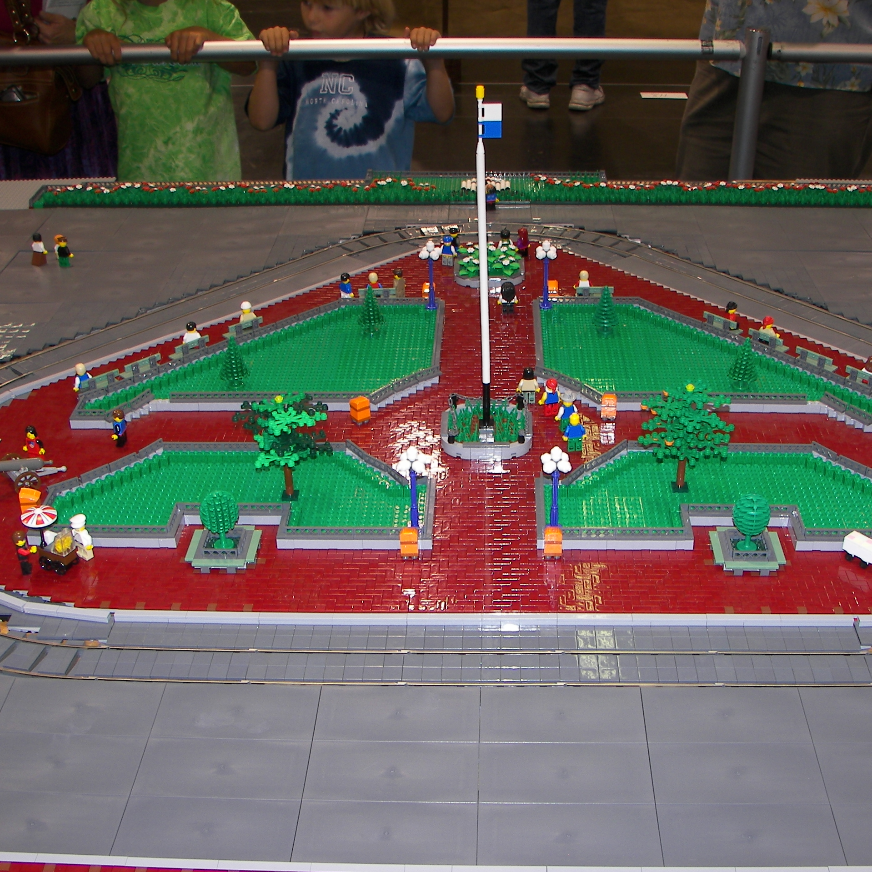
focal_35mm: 43
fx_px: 1225
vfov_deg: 39.2
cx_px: 463
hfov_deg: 39.2
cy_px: 432
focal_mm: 6
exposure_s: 1/30
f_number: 2.8
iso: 50
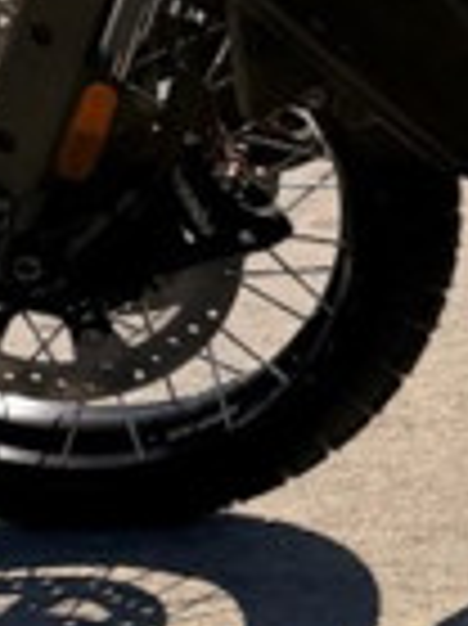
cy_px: -74
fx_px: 3322
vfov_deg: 10.6
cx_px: 1161
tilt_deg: -5.7
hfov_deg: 7.5
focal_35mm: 184
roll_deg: +2.4
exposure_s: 1/9091
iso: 80
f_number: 1.78
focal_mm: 6.76
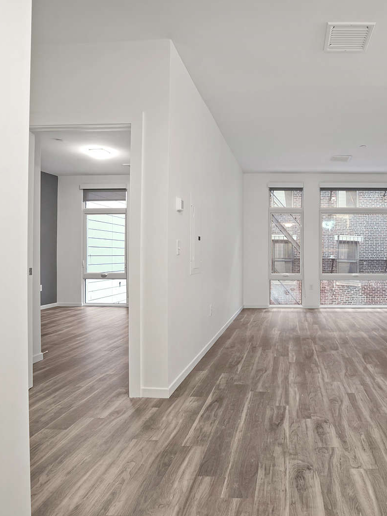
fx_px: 328
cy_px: 261
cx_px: 294
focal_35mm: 22
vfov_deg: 76.4
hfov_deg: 57.7
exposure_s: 1/1.25
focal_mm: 10
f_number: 11
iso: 500
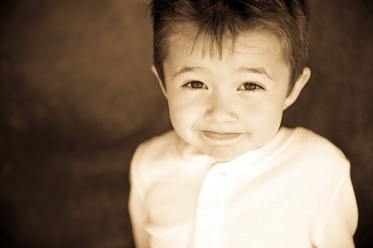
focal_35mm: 70
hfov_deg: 28.9
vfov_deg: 19.4
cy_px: 124
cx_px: 186
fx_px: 725
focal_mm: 70
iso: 200
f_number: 2.8
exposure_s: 1/400
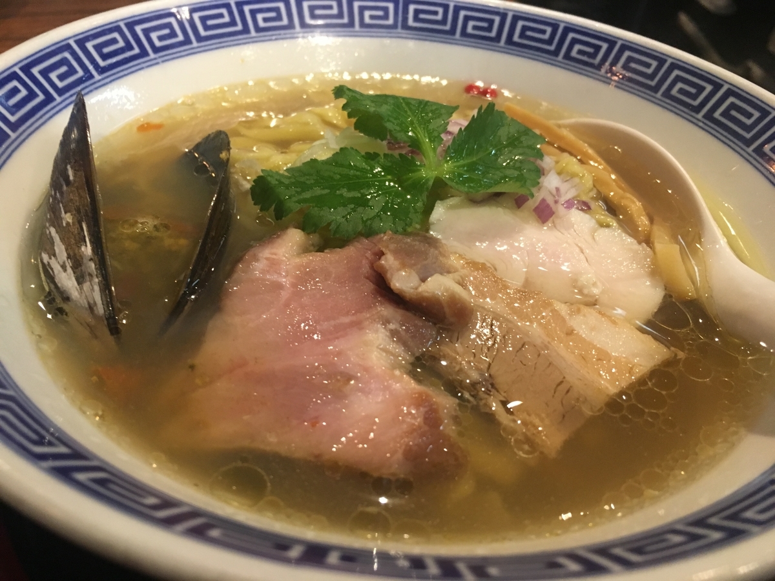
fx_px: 649
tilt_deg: -39.6
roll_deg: -4.7
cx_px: 388
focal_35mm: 29
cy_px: 290
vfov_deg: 48.2
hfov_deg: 61.7
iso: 200
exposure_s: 1/17
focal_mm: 4.15
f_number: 2.2
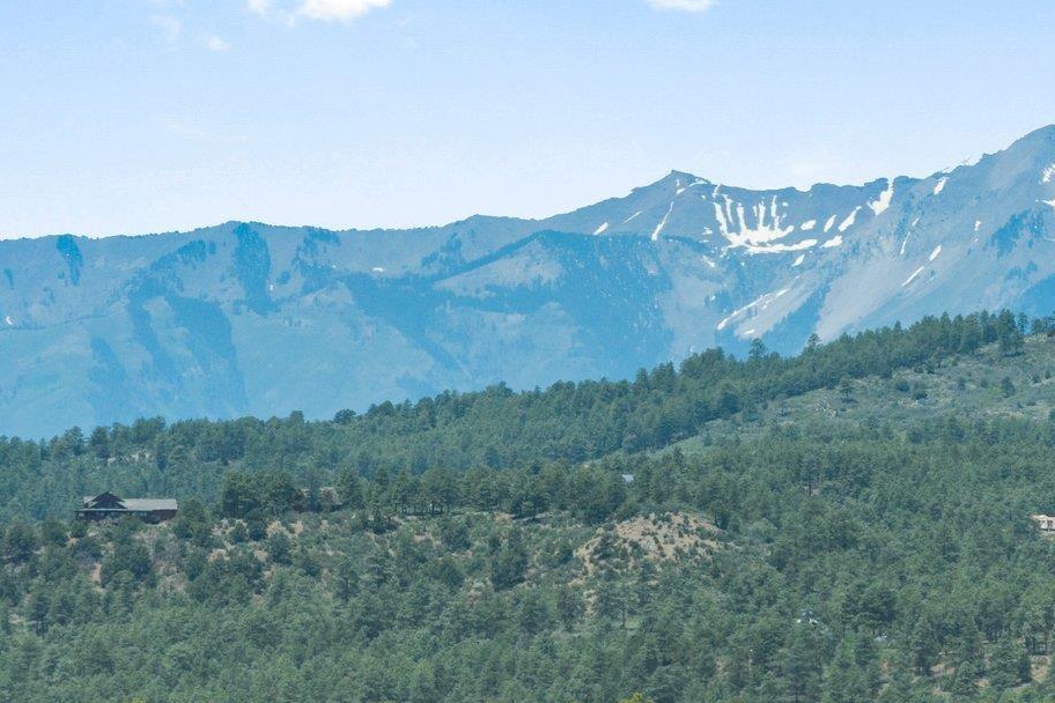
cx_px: 943
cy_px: 310
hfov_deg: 4.6
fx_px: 13157
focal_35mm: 449
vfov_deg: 3.1
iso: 1250
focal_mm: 200
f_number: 8
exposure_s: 1/1000
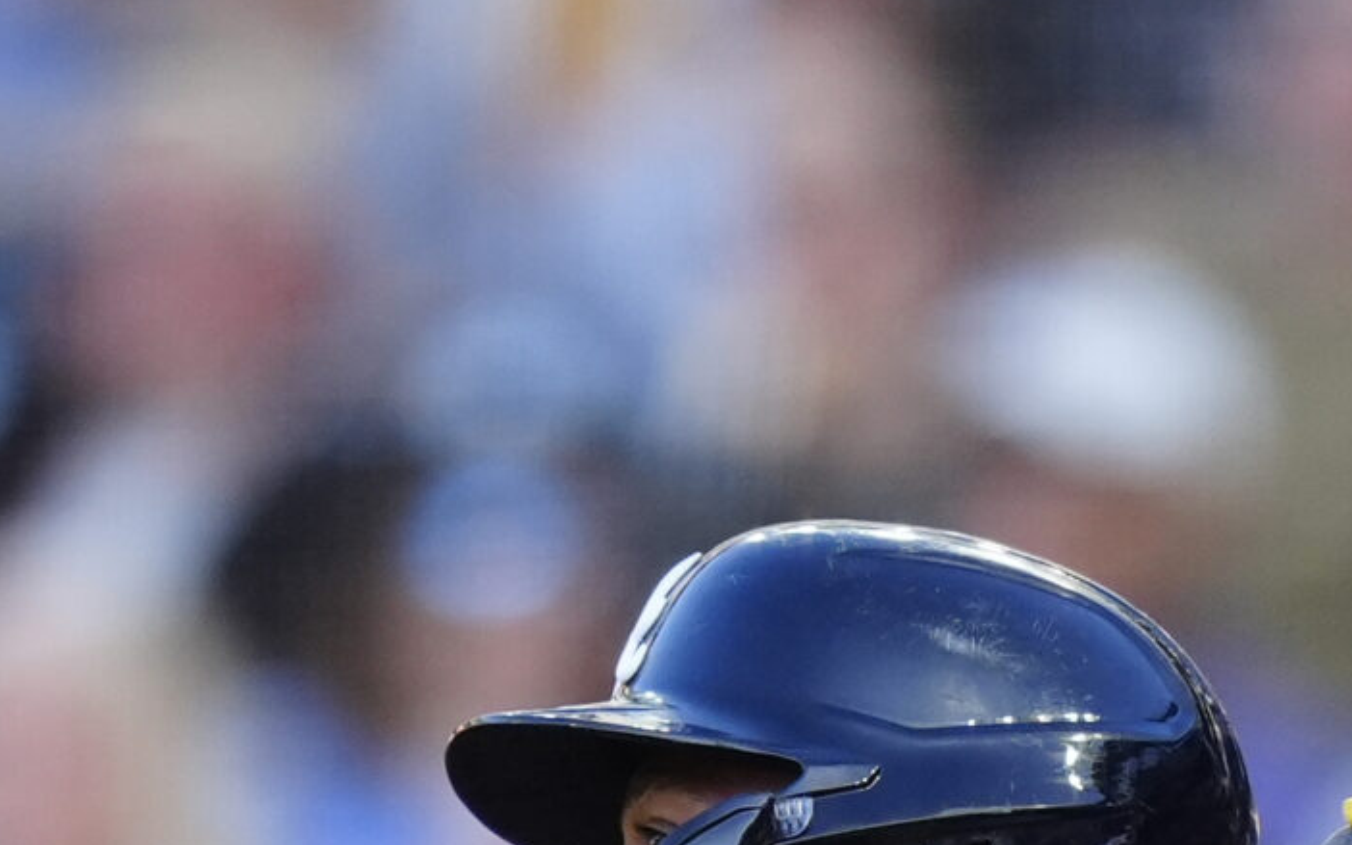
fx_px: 82291
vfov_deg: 0.6
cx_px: 965
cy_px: 1532
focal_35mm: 2233
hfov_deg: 0.9
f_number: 2.8
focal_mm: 400
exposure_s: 1/2500
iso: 1250
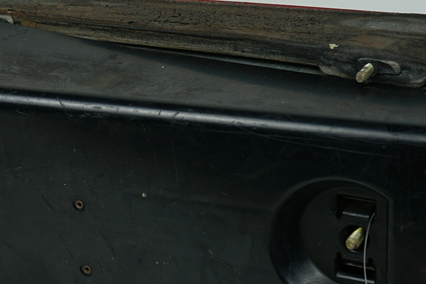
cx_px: 8
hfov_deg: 17.6
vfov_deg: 11.9
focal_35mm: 114
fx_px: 1349
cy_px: 257
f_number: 7.1
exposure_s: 1/200
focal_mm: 41
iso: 200
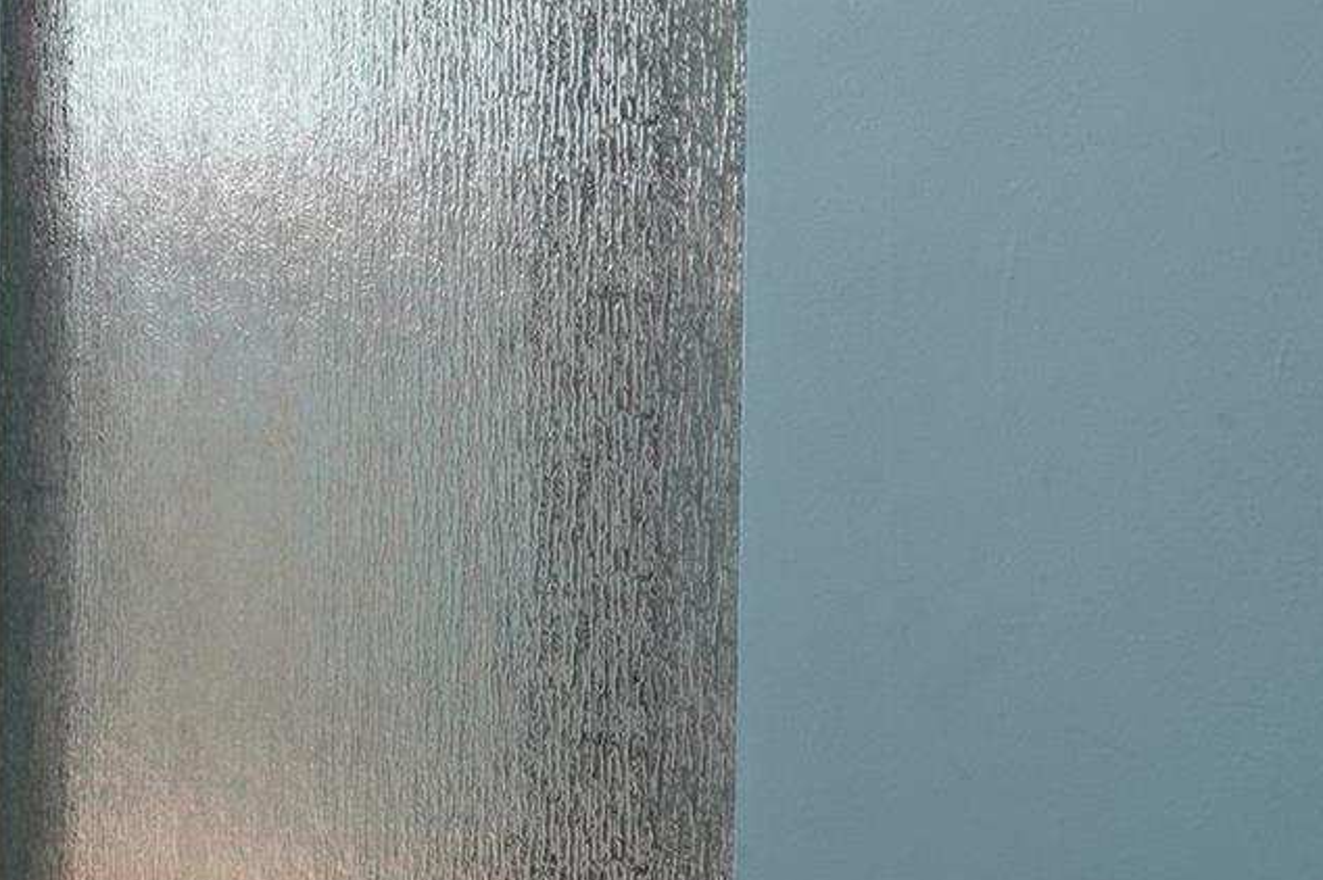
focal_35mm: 53
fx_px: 1947
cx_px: -88
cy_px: 56
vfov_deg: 24.6
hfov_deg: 33.4
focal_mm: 14
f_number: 8
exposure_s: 1.6
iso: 200
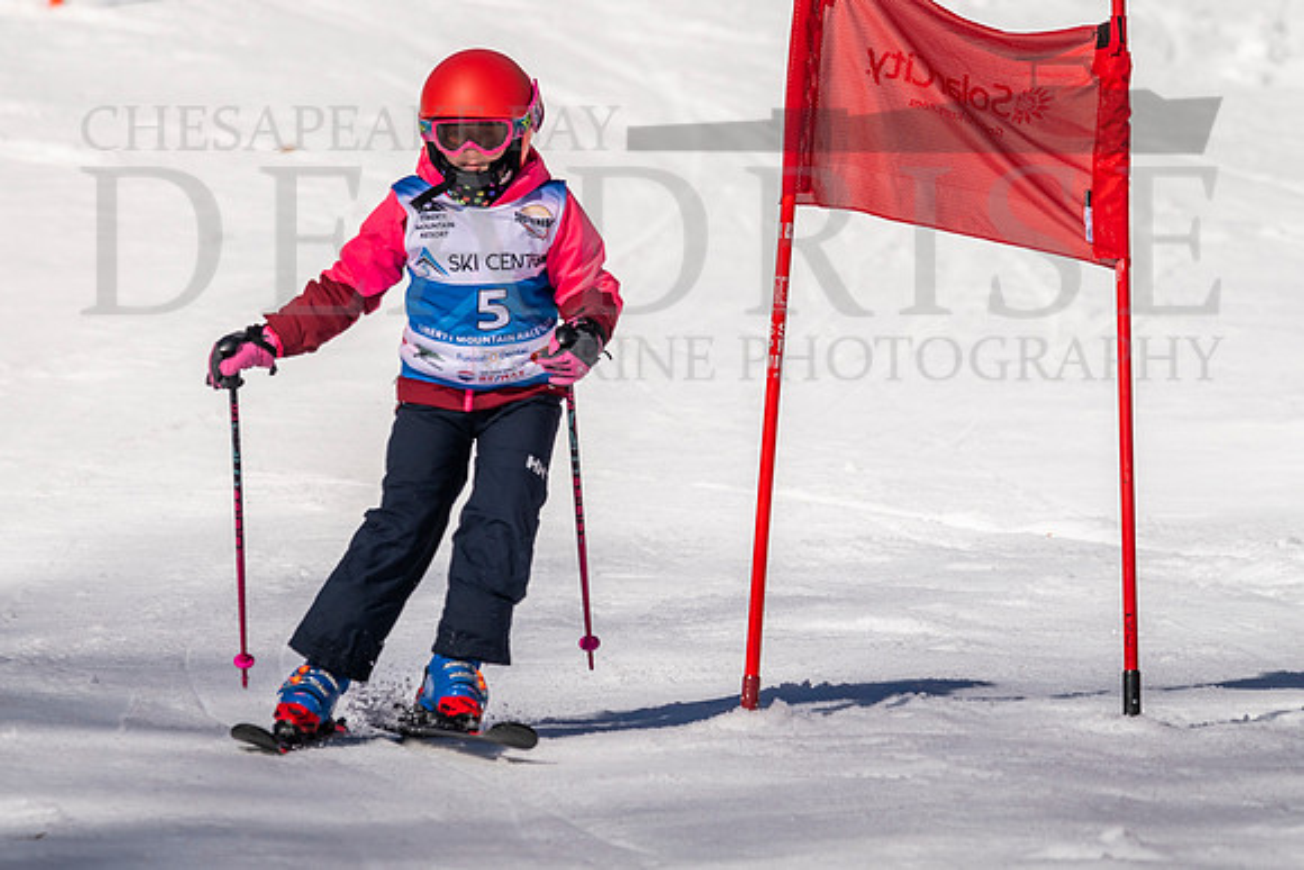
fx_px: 27882
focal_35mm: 770
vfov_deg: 1.8
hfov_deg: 2.7
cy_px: 413
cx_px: 743
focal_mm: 560
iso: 200
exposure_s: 1/2000
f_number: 8
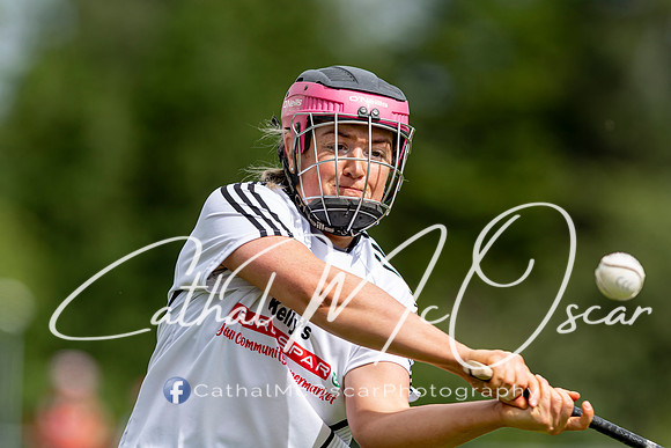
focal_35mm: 450
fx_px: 8389
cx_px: 336
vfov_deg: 3.1
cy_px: 224
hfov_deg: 4.6
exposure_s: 1/2000
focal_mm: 300
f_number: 2.8
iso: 100
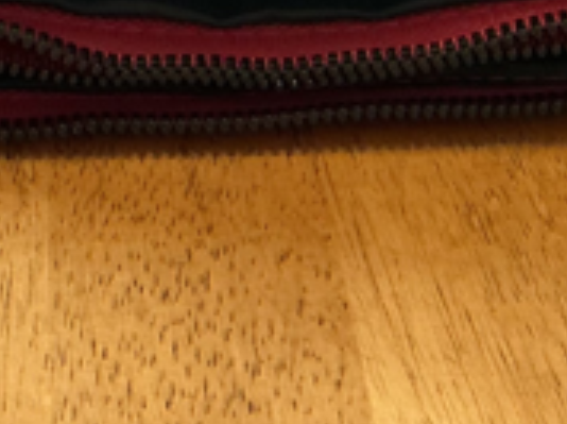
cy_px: -100
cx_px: 258
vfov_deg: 9.9
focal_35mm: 147
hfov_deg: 13.4
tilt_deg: -28.5
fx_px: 2405
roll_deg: -0.2
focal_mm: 3
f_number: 1.8
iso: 200
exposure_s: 1/40
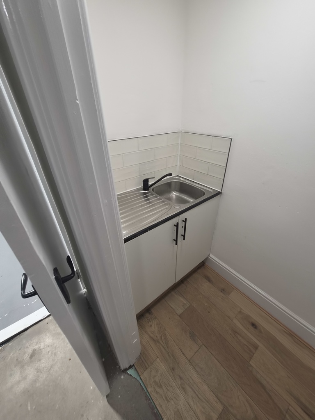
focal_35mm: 13
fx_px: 158
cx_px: 158
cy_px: 210
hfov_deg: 89.9
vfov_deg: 106.2
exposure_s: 1/100
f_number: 2.2
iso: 100
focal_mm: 2.2
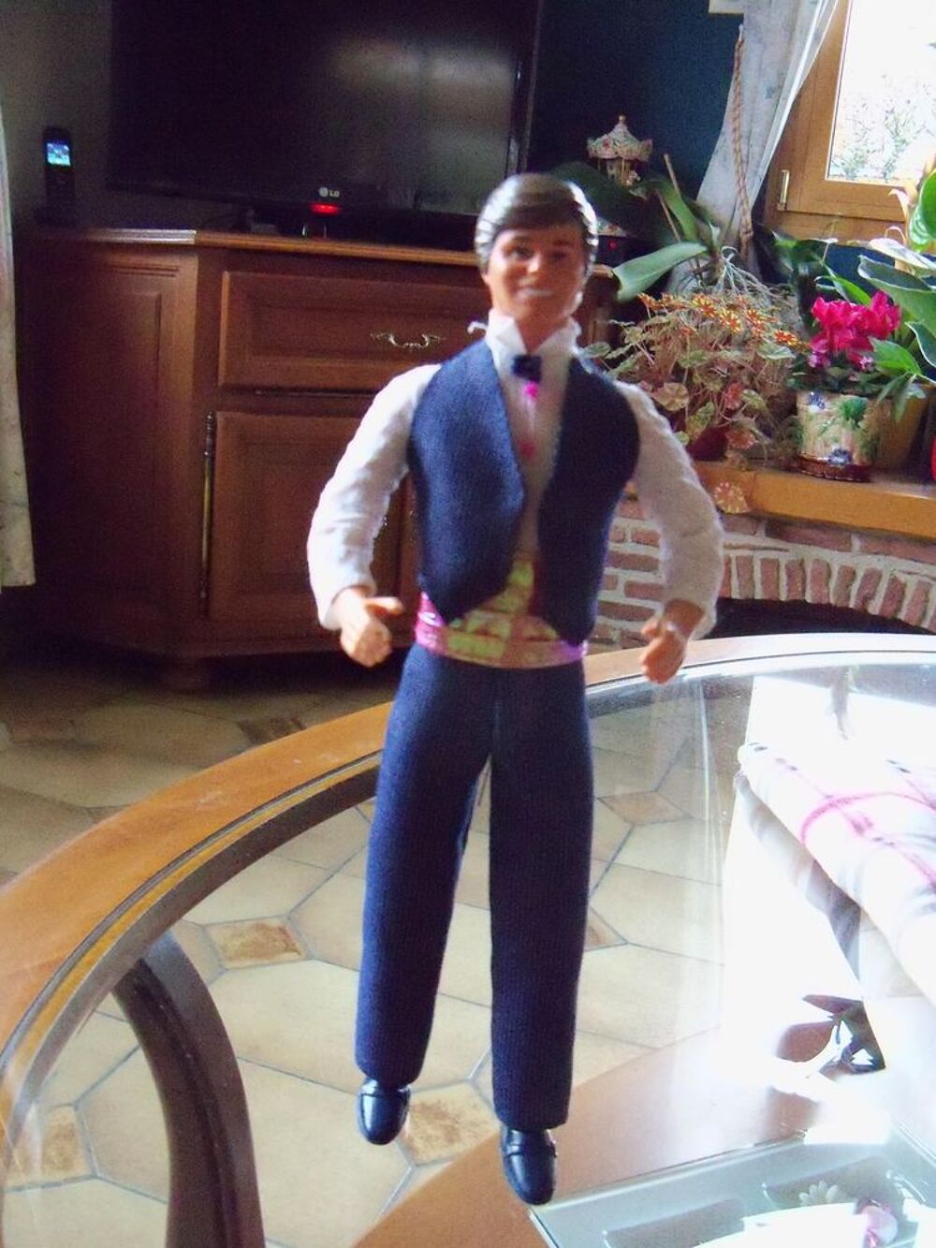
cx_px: 468
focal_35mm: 35
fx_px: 1262
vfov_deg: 52.6
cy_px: 624
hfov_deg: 40.7
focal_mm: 6.2
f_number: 3.5
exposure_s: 1/15
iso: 1600
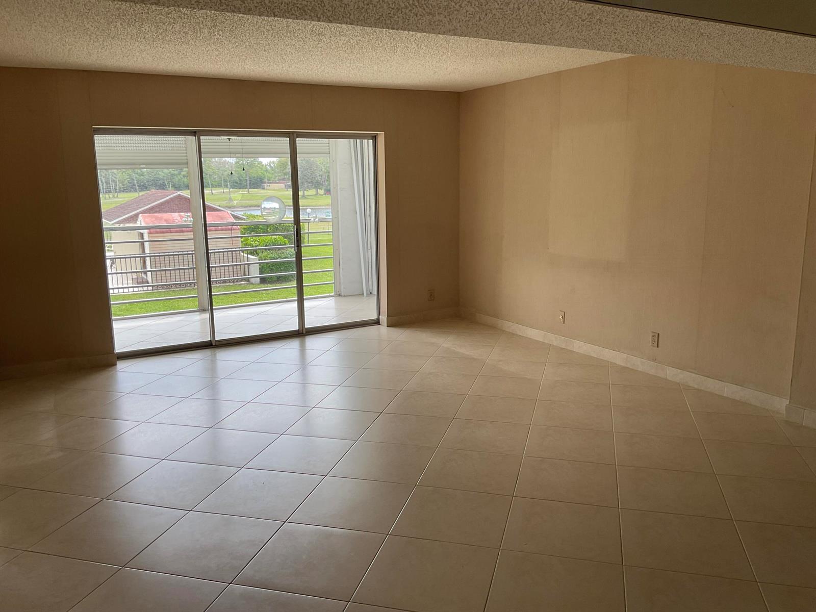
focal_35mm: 29
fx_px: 684
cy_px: 306
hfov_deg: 61.7
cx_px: 408
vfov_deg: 48.2
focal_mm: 3
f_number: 1.8
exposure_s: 1/134
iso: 16
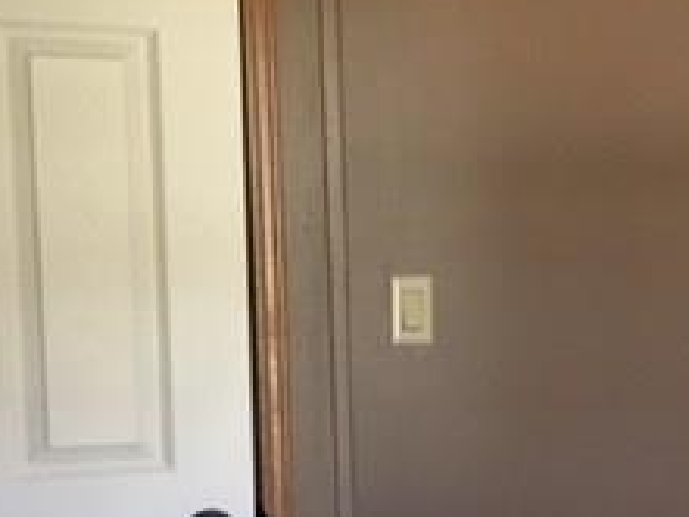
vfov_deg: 17.4
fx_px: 1673
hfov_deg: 20.9
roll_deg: -1.9
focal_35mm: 84
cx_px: 926
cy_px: 411
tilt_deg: -8.9
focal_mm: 4.15
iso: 100
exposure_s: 1/30
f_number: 2.2
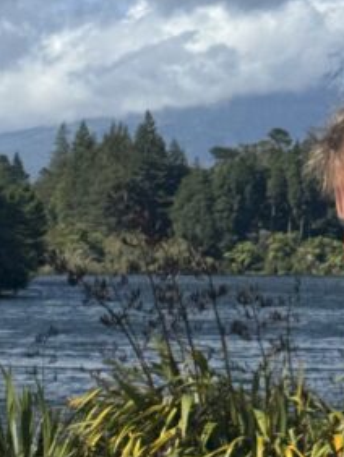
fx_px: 2302
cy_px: 438
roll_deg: -0.9
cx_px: 102
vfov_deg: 11.3
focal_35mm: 174
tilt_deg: -4.4
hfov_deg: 8.5
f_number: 1.78
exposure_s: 1/4975
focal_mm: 6.76
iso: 64
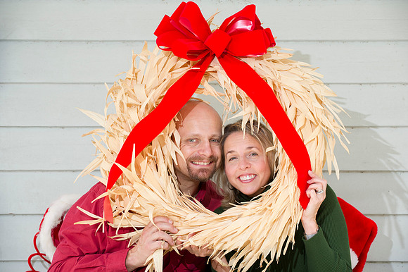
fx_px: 1359
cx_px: 204
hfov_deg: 17.1
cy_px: 136
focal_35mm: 120
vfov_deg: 11.4
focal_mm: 120
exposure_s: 1/100
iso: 200
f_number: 5.6
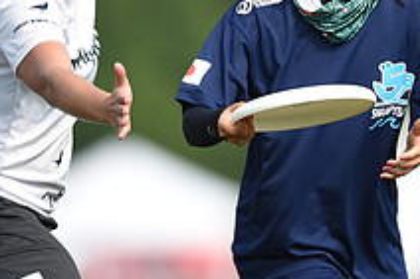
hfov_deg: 1.9
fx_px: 12753
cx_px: 265
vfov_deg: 1.3
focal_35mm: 1094
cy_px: 48
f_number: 2.8
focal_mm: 400
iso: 100
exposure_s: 1/1000
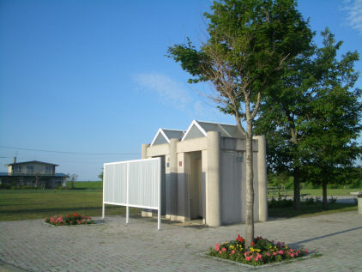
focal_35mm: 35
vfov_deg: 40.7
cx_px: 181
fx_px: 366
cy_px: 136
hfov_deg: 52.6
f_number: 4.3
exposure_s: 1/500
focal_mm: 5.8
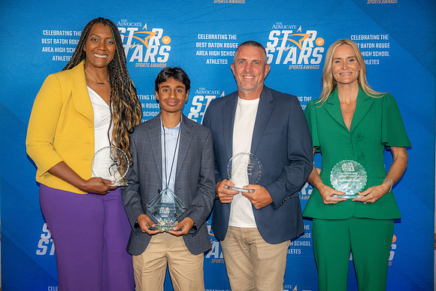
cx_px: 218
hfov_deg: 41.1
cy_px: 146
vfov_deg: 28.1
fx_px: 581
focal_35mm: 48
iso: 320
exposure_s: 1/160
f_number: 3.2
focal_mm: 48
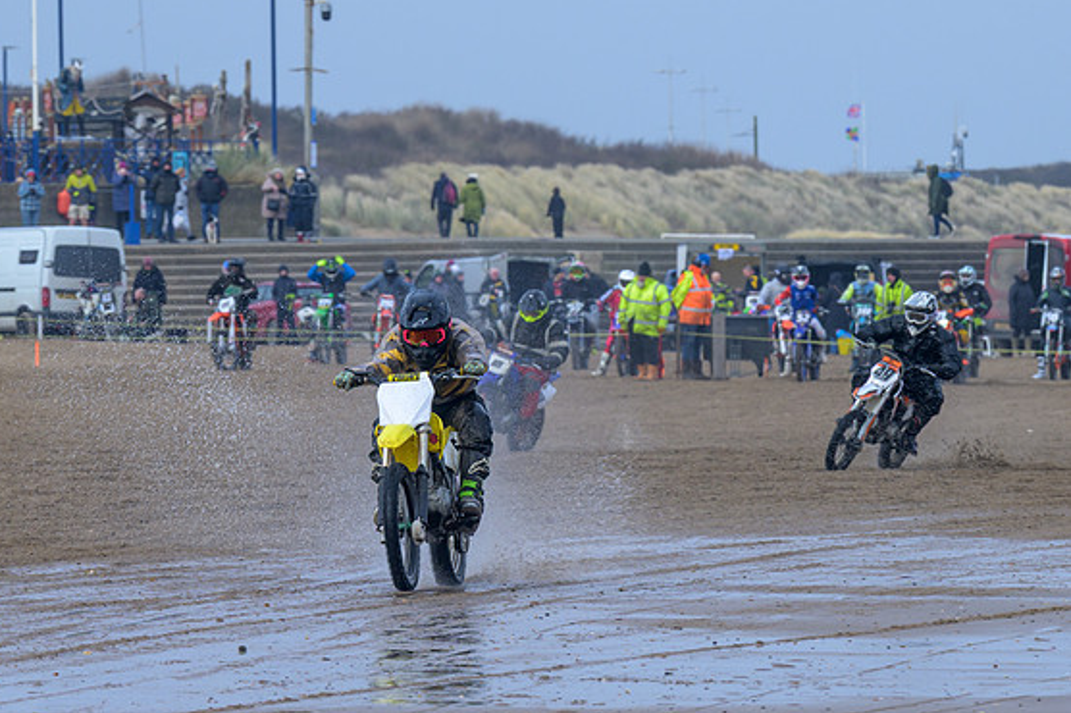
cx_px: 418
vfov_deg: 3.1
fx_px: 13022
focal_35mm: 438
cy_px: 497
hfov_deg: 4.7
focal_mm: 200
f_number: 8
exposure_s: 1/250
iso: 160
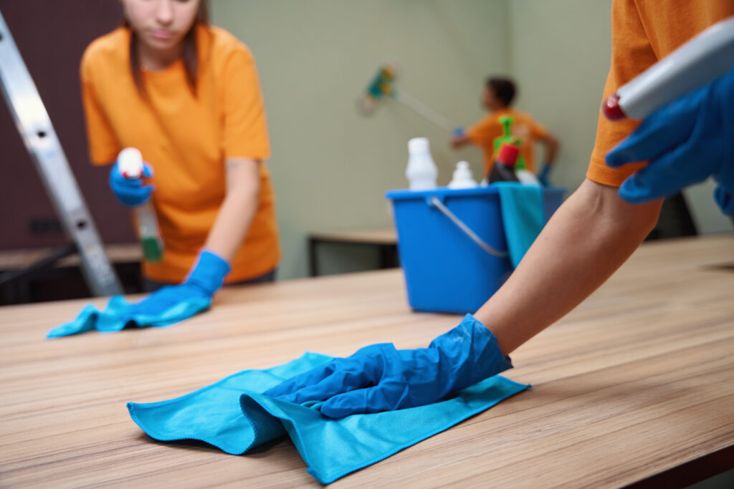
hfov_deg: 62.3
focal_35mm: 30
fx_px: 608
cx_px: 367
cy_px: 244
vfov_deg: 43.9
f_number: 2.8
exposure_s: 1/200
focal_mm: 29.8
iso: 800
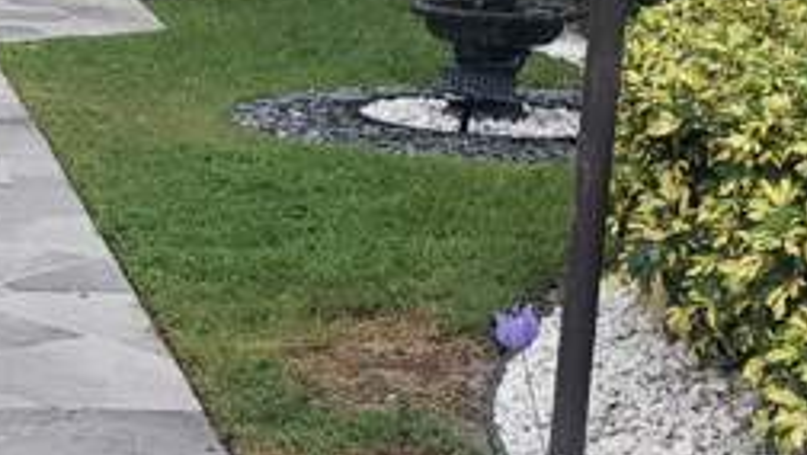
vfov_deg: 13.4
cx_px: -51
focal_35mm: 90
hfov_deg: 22.5
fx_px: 1927
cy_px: 141
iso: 200
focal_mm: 4.3
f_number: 2.4
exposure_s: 1/60
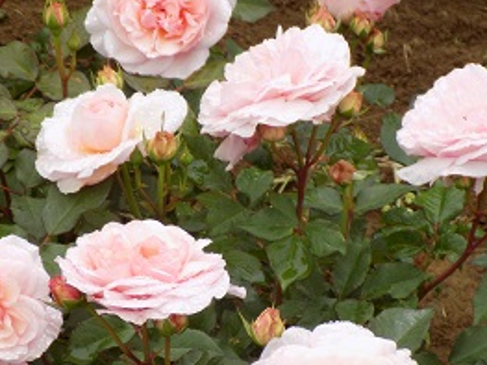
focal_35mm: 177
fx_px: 2489
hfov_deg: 11.2
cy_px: 209
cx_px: 222
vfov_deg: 8.4
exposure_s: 1/100
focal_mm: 17.2
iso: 80
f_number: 4.6
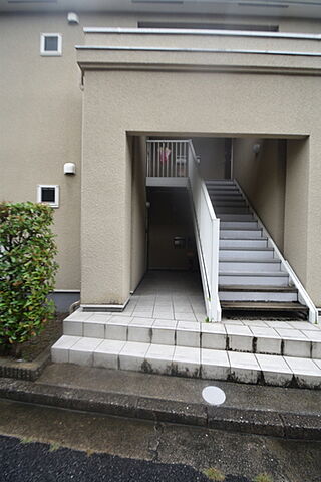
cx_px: 160
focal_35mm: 15
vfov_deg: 100.4
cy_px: 241
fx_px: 201
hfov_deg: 77.3
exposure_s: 1/80
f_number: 4.5
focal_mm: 10
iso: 100
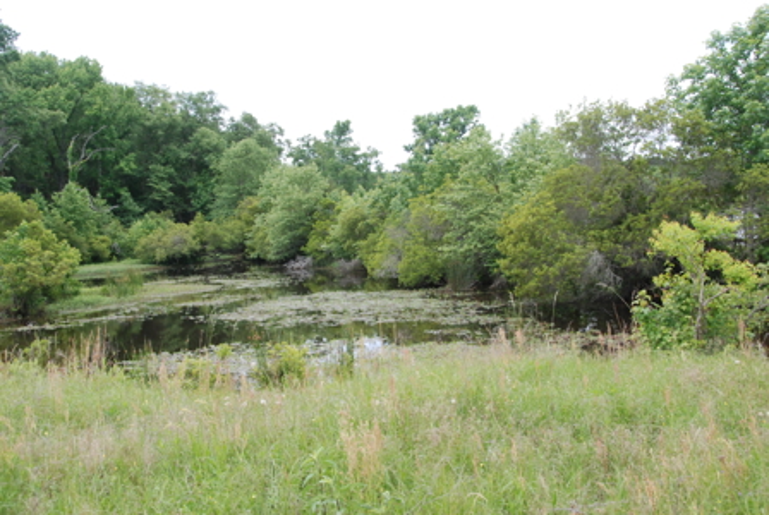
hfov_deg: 49.5
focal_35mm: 39
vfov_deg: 34.3
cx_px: 384
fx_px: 834
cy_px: 258
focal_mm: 26
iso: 800
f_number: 11
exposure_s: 1/500
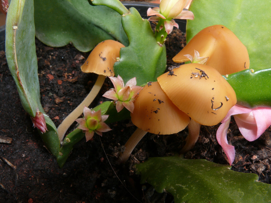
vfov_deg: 40.7
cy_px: 102
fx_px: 274
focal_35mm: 35
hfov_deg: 52.6
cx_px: 136
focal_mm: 7.4
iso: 100
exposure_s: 1/30
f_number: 11
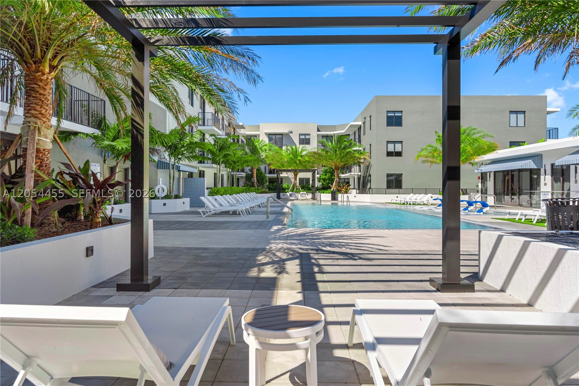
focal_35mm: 23
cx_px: 290
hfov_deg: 76.1
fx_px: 370
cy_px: 193
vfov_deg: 55.1
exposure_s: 1/1000
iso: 640
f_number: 11
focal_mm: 23
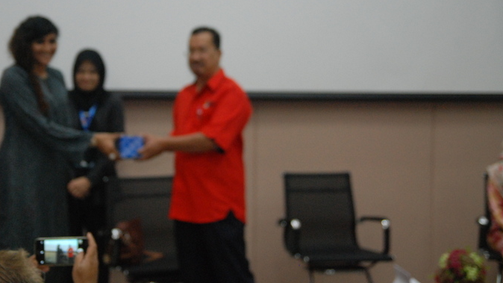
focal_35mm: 71
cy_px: 101
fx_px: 947
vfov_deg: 17.0
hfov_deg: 29.7
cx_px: 207
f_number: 6.3
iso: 1250
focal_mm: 38
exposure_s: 1/125
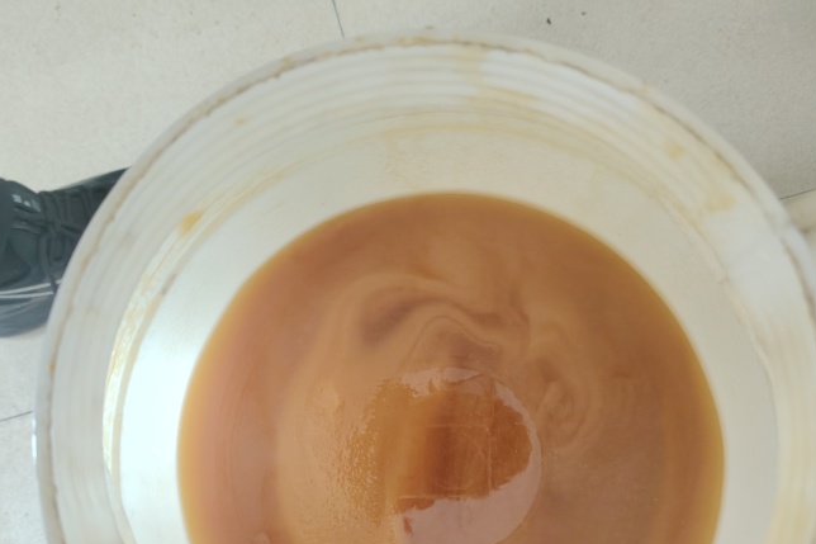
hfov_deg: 60.2
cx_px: 365
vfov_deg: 41.8
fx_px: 702
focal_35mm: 31
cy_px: 360
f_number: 1.75
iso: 2381
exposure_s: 1/20
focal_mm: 5.25
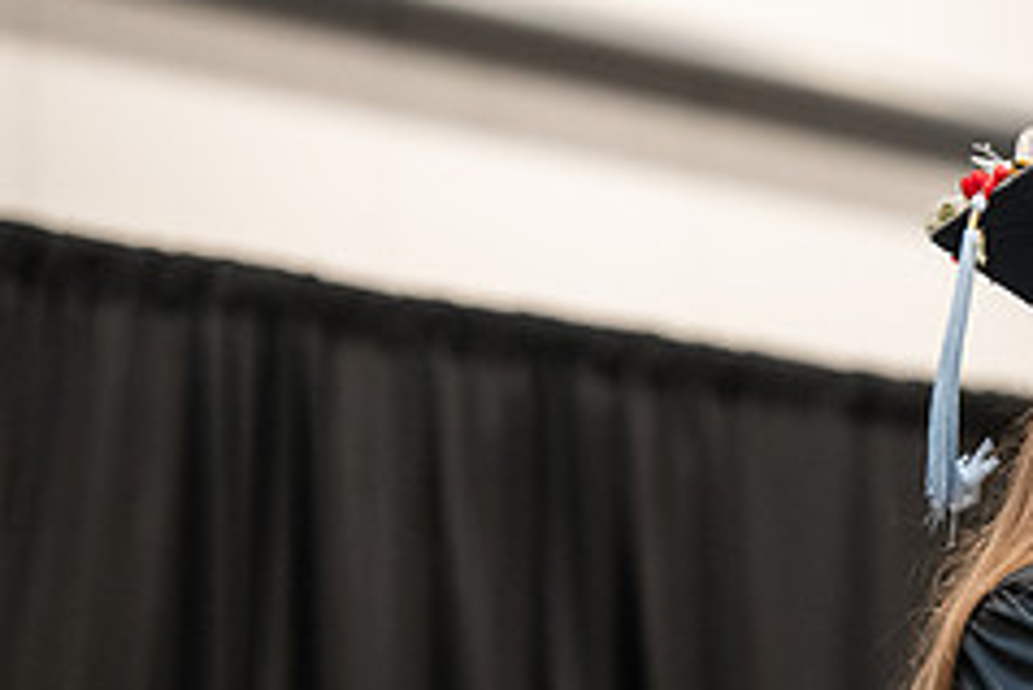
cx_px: 1224
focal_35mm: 341
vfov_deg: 4.0
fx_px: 9790
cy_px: 670
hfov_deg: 6.0
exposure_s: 1/200
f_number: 3.5
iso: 3200
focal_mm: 140
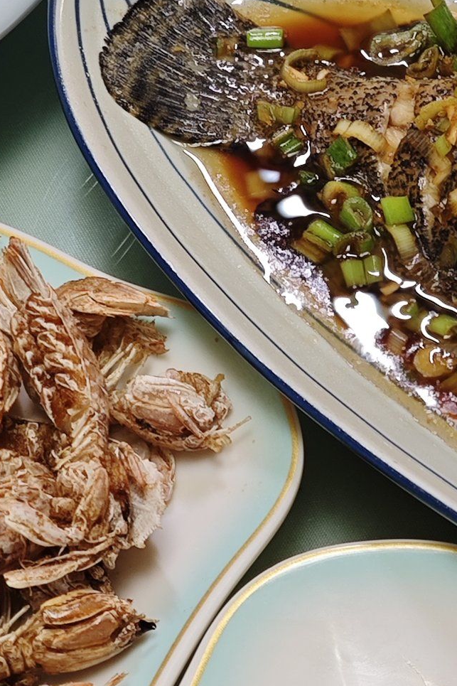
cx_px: 514
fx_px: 2019
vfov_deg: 19.3
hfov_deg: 12.7
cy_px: 411
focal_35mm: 106
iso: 80
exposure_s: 1/100
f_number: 1.6
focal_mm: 6.55
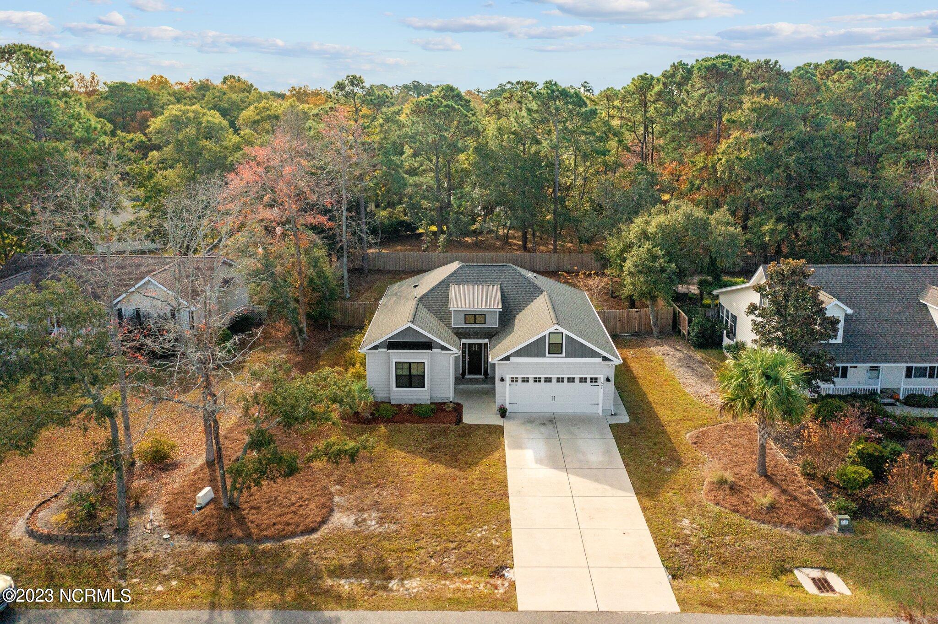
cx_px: 469
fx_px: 729
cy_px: 312
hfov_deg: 65.5
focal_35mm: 28
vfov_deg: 46.4
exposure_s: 1/400
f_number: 3.2
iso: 200
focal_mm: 10.26
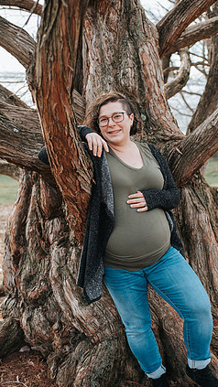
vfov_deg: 51.6
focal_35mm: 39
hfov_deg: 30.3
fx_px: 401
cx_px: 135
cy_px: 183
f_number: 3.2
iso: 640
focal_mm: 35
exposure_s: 1/800
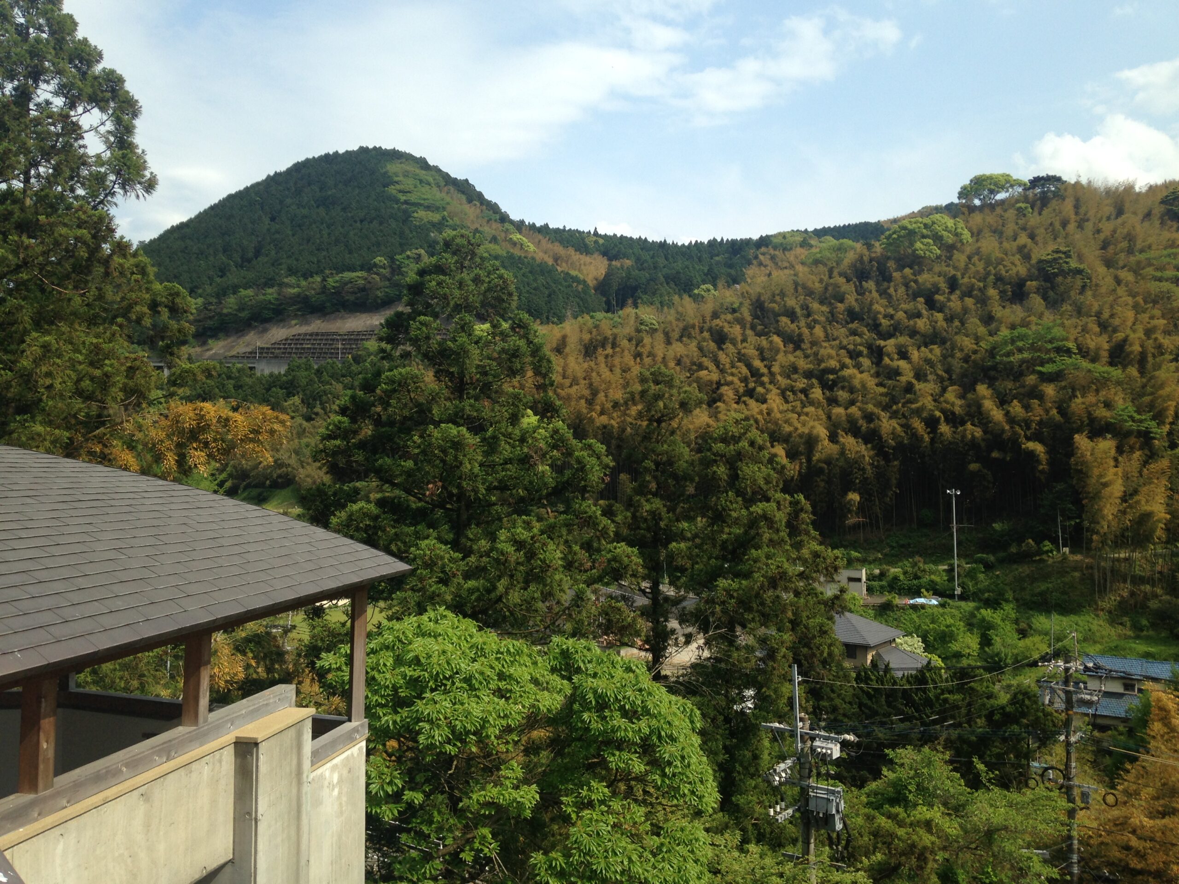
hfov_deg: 55.4
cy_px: 442
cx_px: 590
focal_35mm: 33
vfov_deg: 42.9
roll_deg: -1.2
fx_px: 1124
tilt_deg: +2.3
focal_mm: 4.12
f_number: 2.4
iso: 50
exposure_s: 1/1323
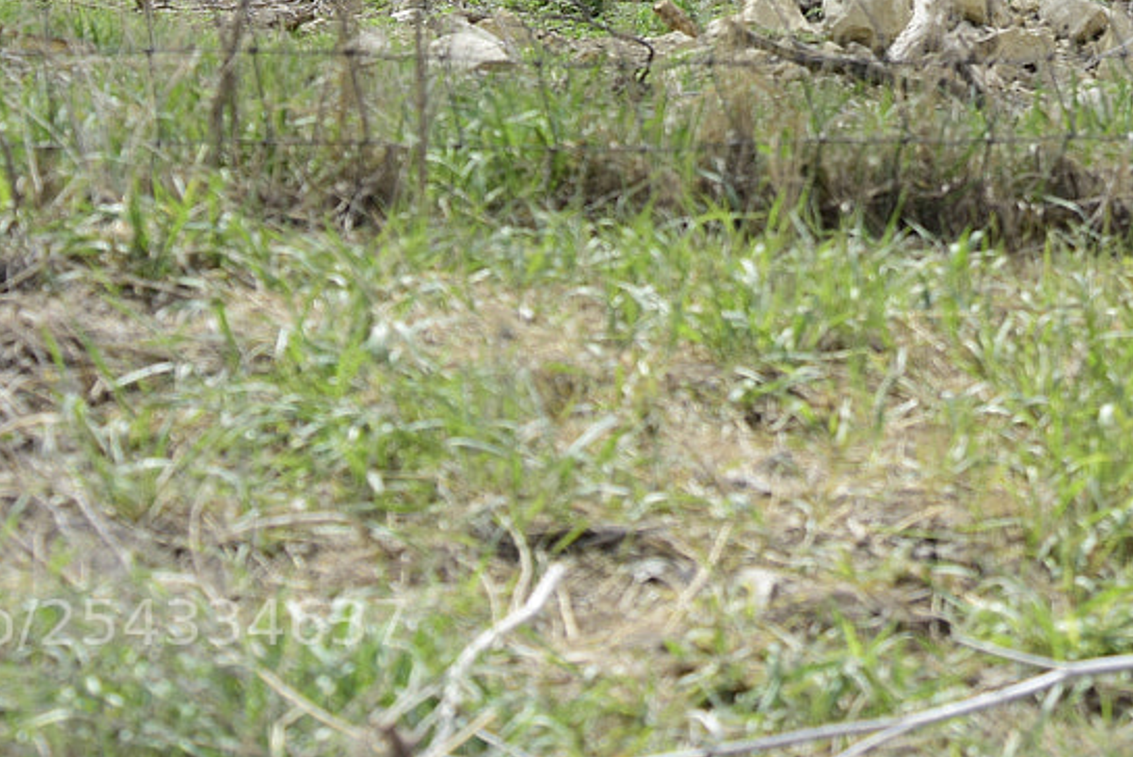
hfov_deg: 8.7
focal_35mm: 235
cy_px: -324
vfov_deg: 5.8
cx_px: 983
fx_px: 7400
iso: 400
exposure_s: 1/1000
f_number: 8
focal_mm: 80
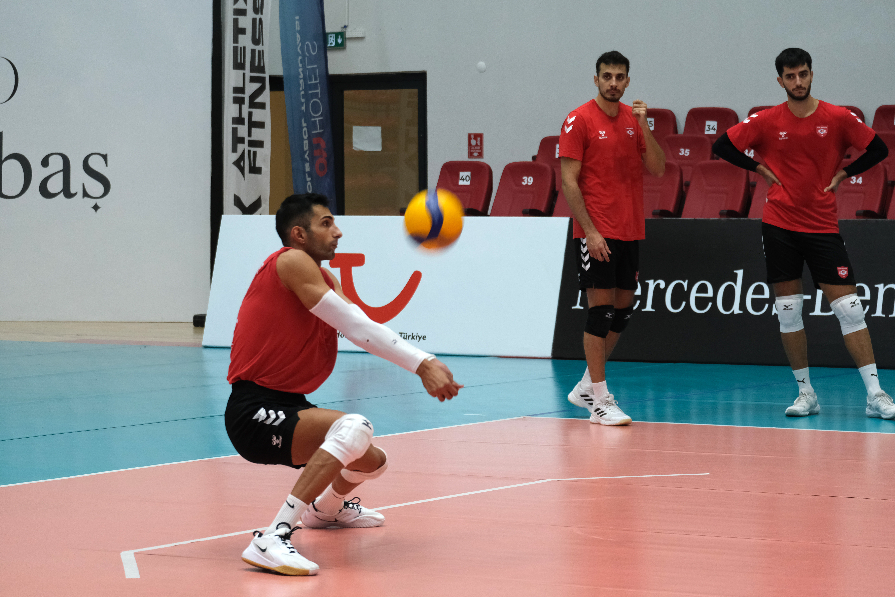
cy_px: 298
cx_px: 448
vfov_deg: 10.8
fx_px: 3157
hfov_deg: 16.1
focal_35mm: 127
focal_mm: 84.8
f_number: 5.2
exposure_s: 1/320
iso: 2000
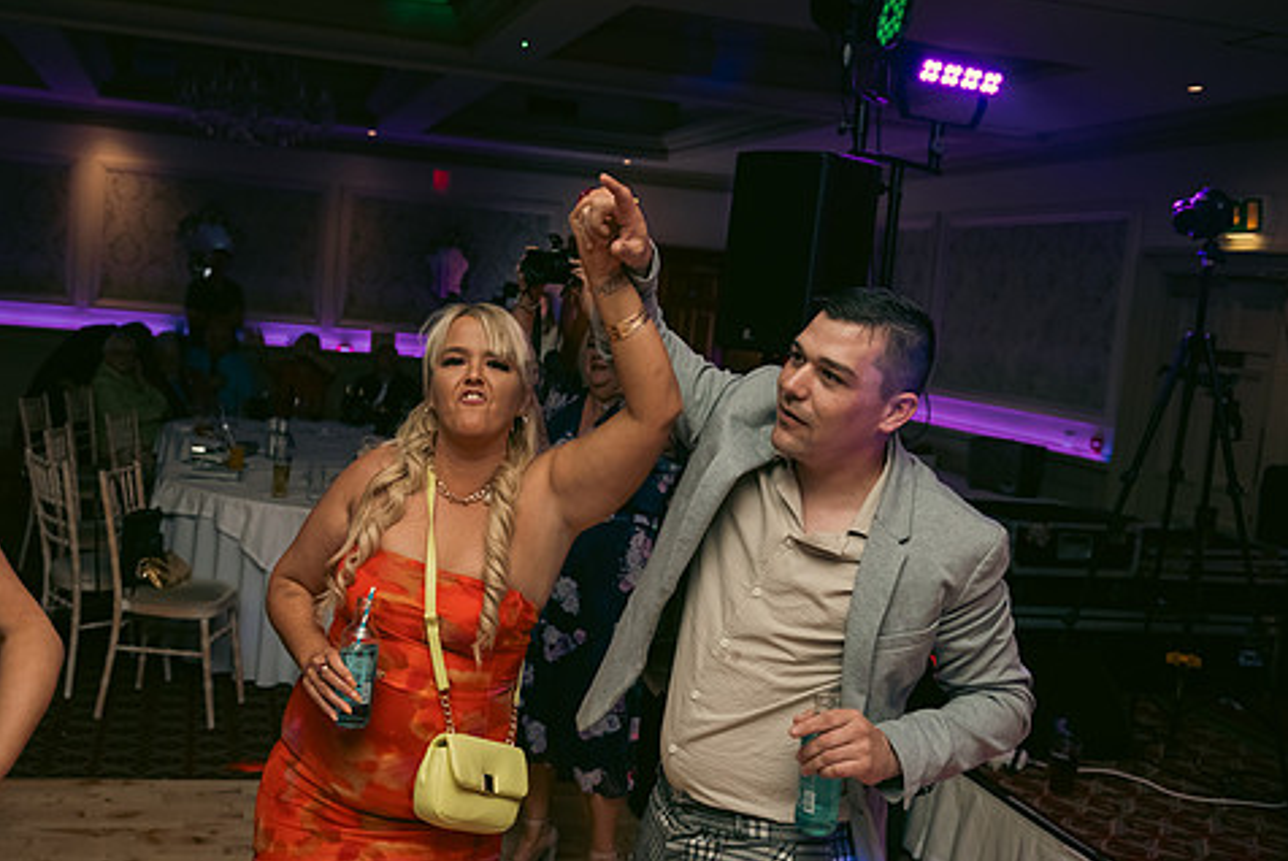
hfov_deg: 49.3
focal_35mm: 39
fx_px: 1396
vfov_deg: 34.2
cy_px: 454
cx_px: 522
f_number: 3.5
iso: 800
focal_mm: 32
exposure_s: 1/160
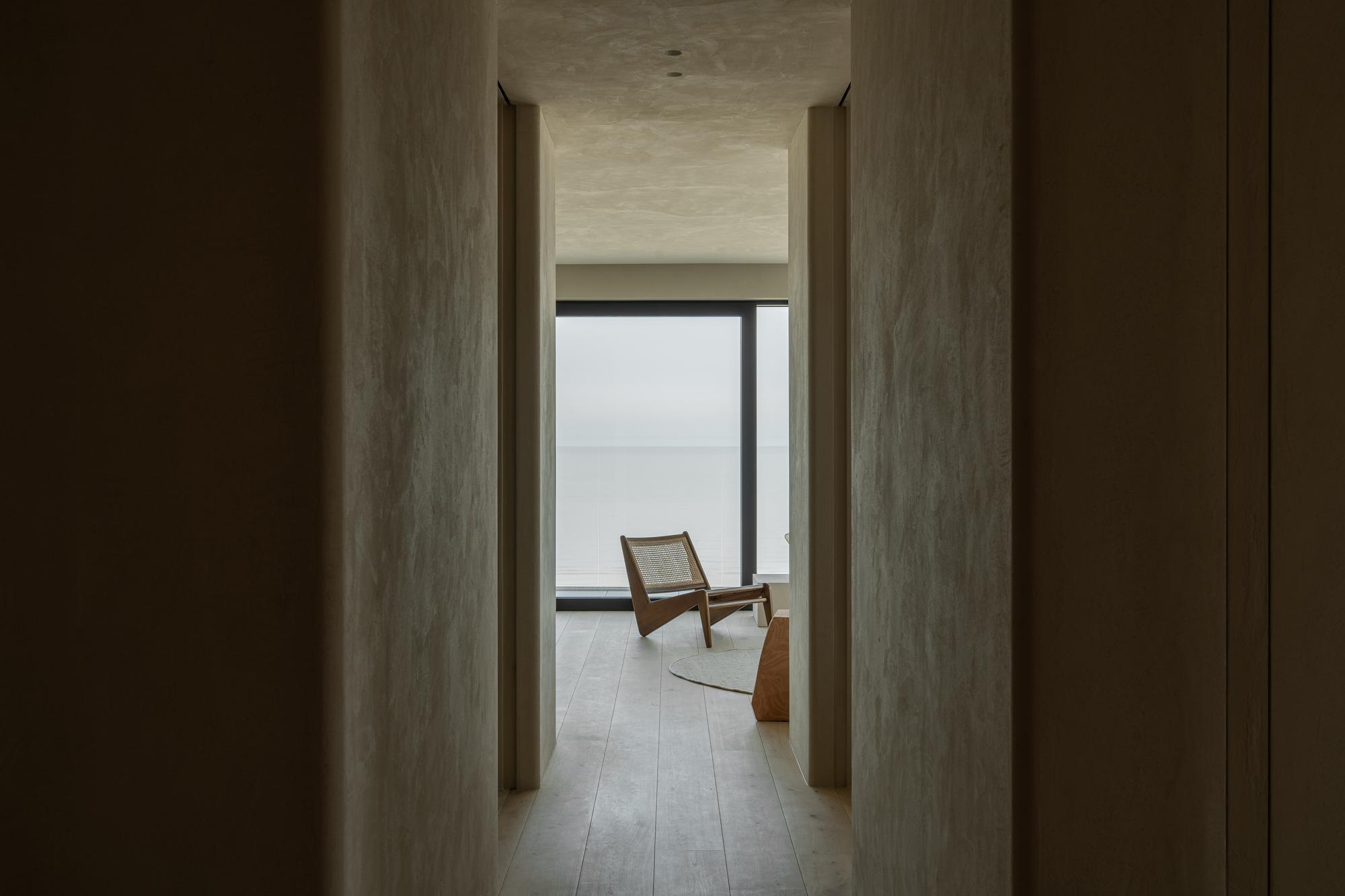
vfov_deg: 37.8
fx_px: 1307
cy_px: 448
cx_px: 672
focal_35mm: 35
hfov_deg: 54.4
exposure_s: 1/20
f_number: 13
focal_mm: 35
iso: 100
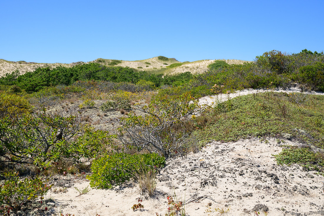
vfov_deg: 31.9
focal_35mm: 42
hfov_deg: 46.4
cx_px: 162
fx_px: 378
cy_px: 108
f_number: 14
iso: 400
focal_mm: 42
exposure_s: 1/400
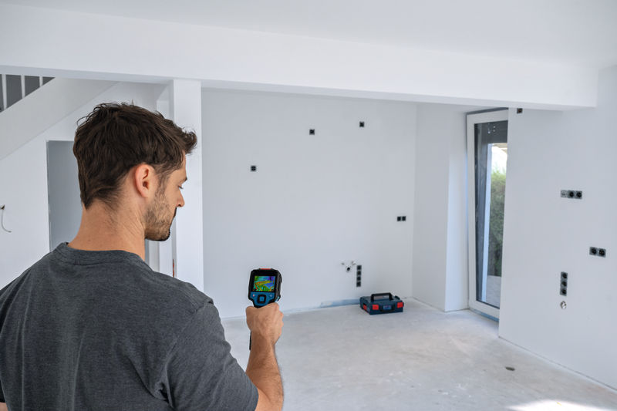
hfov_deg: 64.6
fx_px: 488
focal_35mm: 28
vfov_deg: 45.7
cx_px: 308
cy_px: 206
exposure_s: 1/320
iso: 2000
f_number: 6.3
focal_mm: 28.5
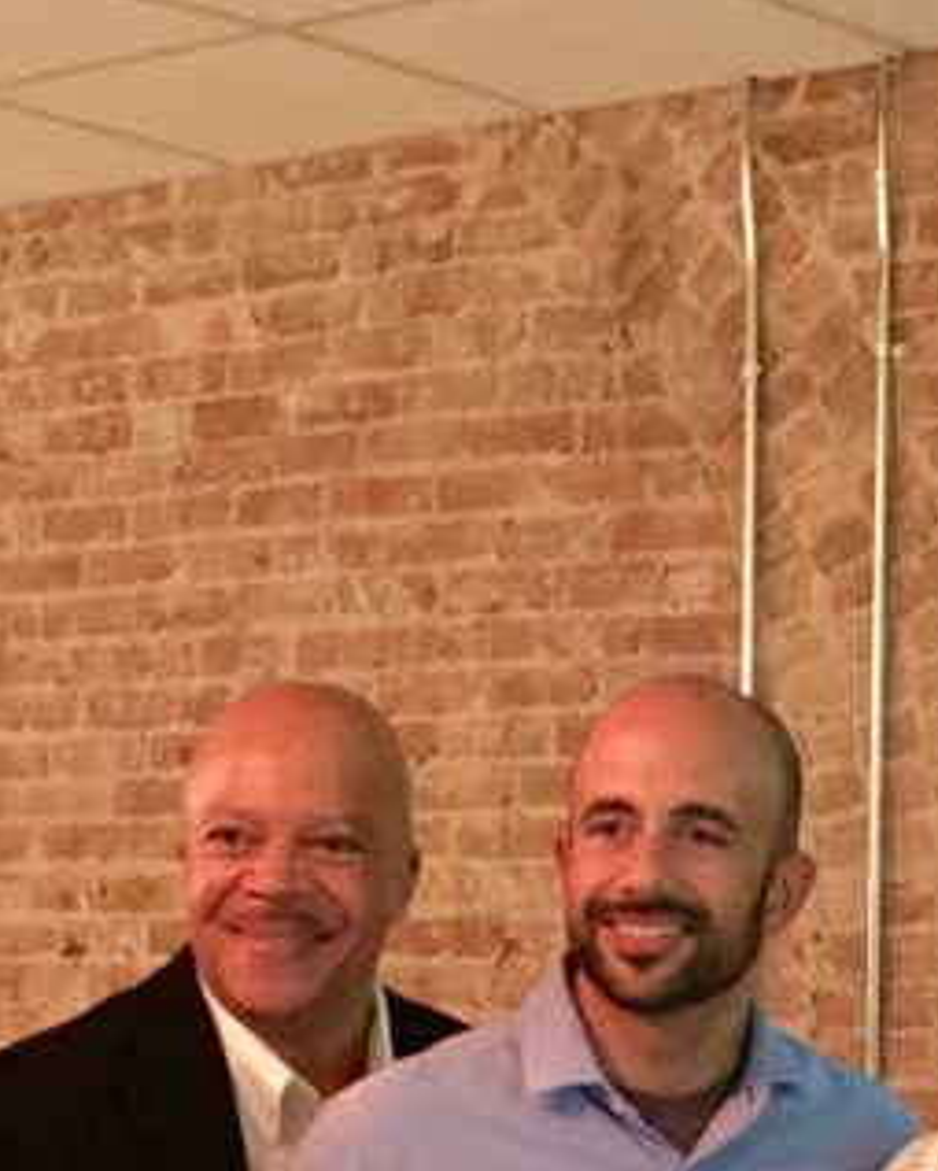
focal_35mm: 107
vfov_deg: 17.4
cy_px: 1241
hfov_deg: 14.4
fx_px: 3709
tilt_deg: -4.9
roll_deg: -1.0
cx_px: 609
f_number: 2.2
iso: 640
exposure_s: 1/15
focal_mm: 4.15
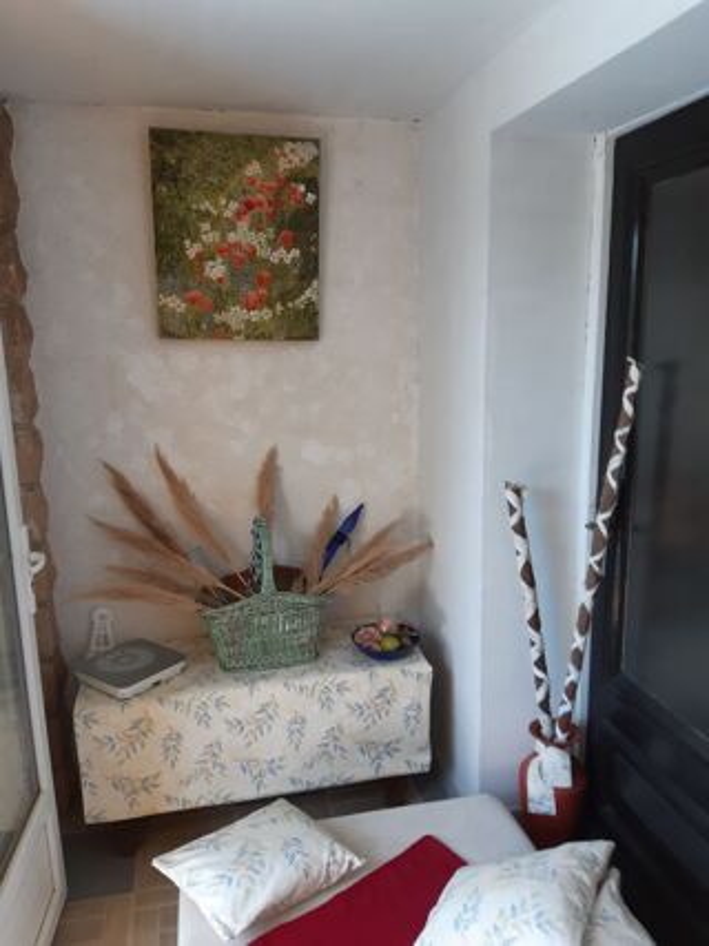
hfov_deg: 53.0
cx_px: 354
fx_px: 710
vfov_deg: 67.3
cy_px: 473
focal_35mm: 26
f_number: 1.7
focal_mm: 3.92
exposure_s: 1/100
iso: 80
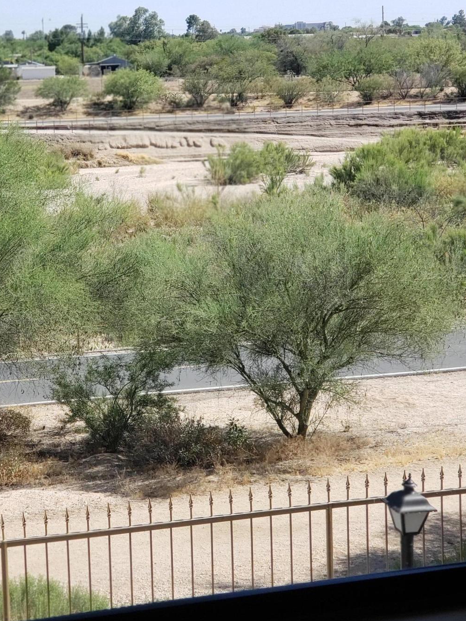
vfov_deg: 25.0
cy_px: 240
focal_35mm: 78
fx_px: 1400
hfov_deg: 18.8
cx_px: 136
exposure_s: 1/341
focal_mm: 6
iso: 32
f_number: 2.4
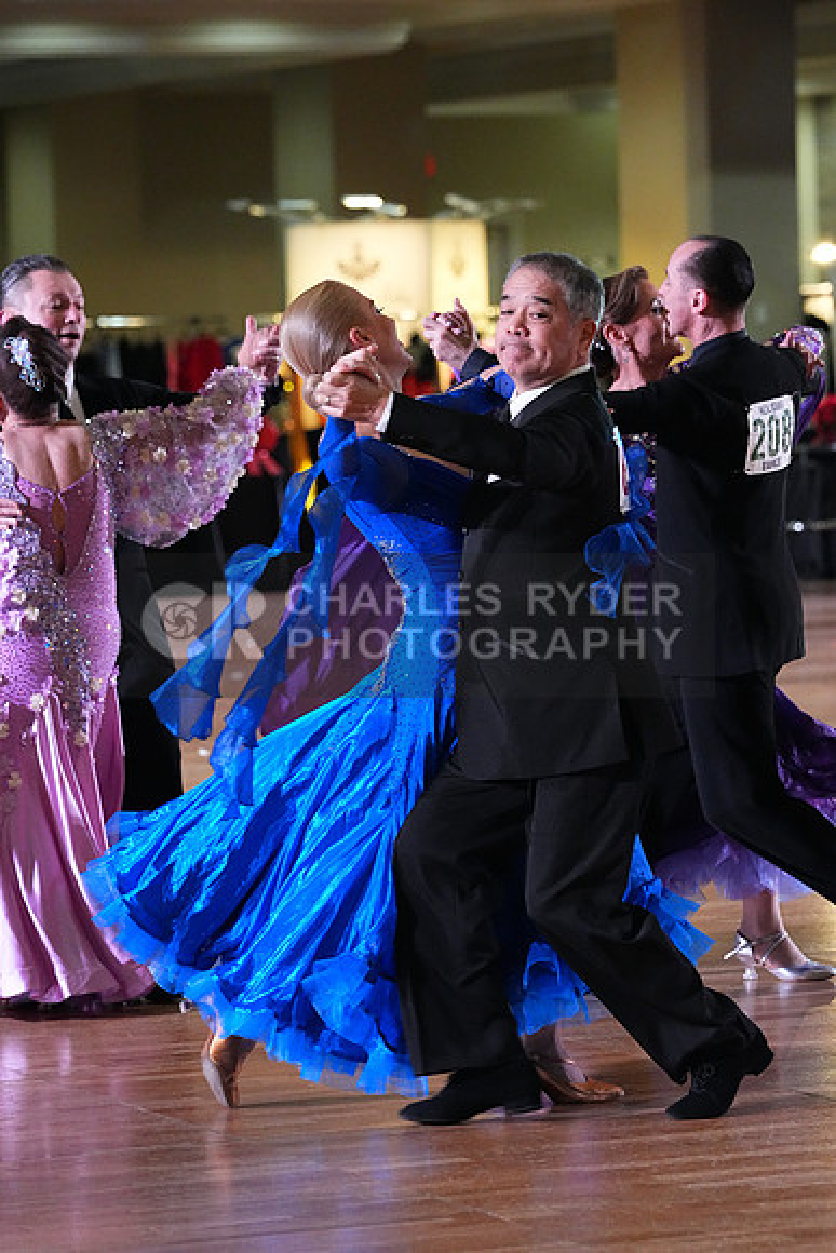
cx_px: 418
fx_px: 5952
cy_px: 626
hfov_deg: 8.0
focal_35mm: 171
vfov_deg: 12.0
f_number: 5.6
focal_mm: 171
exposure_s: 1/400
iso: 10000
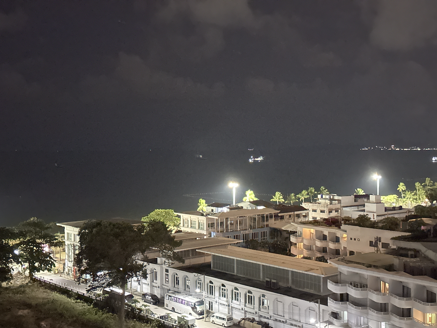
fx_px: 606
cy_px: 164
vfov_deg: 30.3
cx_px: 218
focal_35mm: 48
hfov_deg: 39.7
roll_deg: +0.0
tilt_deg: -1.7
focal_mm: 6.86
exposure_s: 1/17
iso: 5000
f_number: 1.78
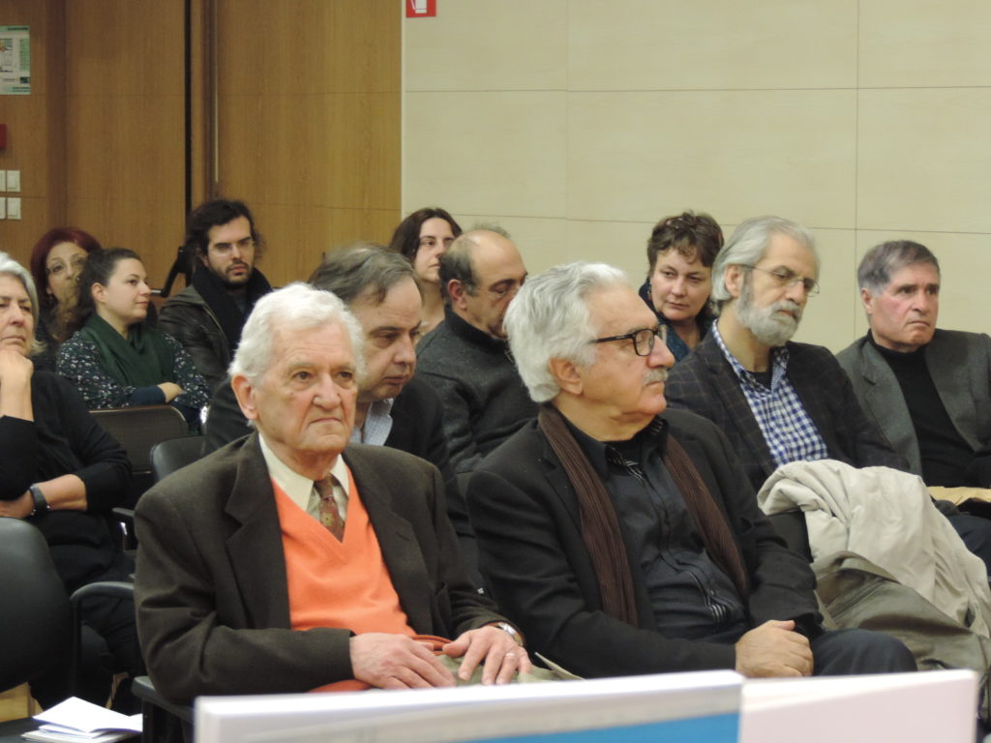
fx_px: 3006
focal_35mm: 105
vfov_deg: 14.1
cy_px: 372
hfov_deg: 18.7
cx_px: 496
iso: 800
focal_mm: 18.7
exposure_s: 1/25
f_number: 4.2
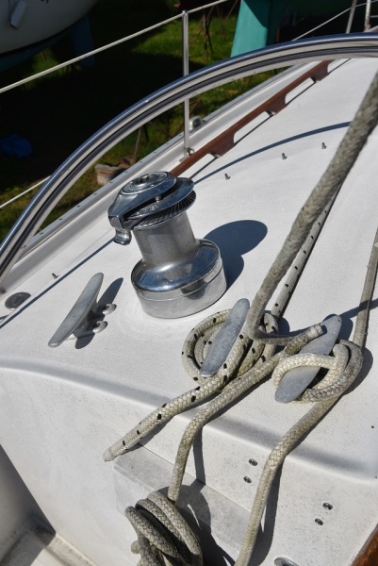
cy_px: 283
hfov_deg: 43.7
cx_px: 189
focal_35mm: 30
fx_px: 472
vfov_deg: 61.9
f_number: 11
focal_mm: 30
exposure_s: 1/500
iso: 200
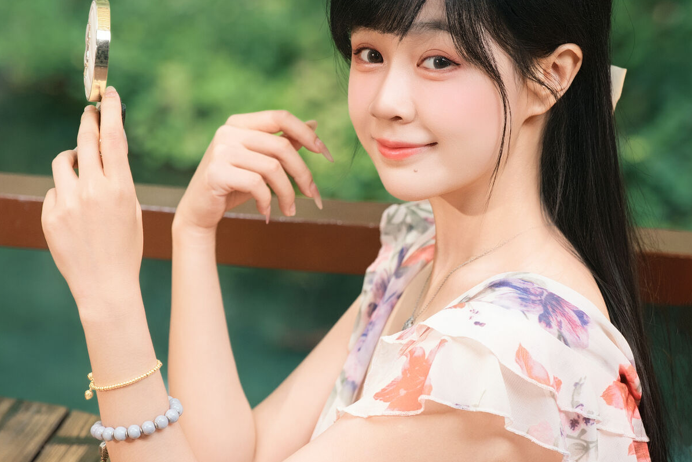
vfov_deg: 8.7
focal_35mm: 158
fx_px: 3037
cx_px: 346
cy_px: 203
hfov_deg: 13.0
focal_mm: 105
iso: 500
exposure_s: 1/125
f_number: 4
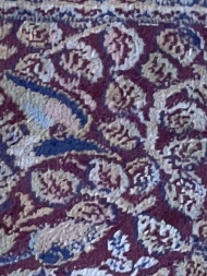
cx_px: -261
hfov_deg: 4.0
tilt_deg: -67.5
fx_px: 2908
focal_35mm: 365
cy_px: 652
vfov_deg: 5.3
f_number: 2.8
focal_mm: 9
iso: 400
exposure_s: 1/60
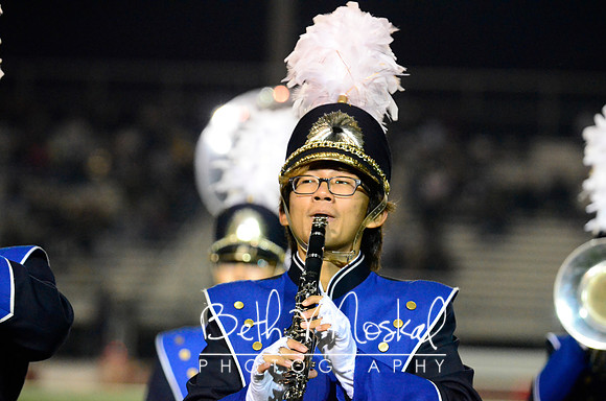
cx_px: 303
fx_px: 5039
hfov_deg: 6.9
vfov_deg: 4.6
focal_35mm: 300
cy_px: 200
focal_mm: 200
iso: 6400
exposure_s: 1/800
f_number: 3.5
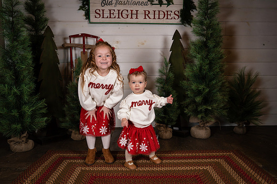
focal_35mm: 30
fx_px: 227
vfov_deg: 44.1
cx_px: 143
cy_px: 95
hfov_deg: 62.7
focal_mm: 28
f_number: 4
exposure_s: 1/250
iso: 200
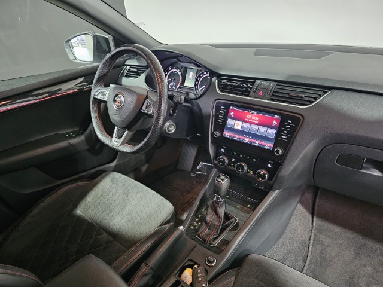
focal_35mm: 23
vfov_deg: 58.9
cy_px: 144
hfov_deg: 73.9
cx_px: 192
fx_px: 254
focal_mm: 6.3
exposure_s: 1/50
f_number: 1.7
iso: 800
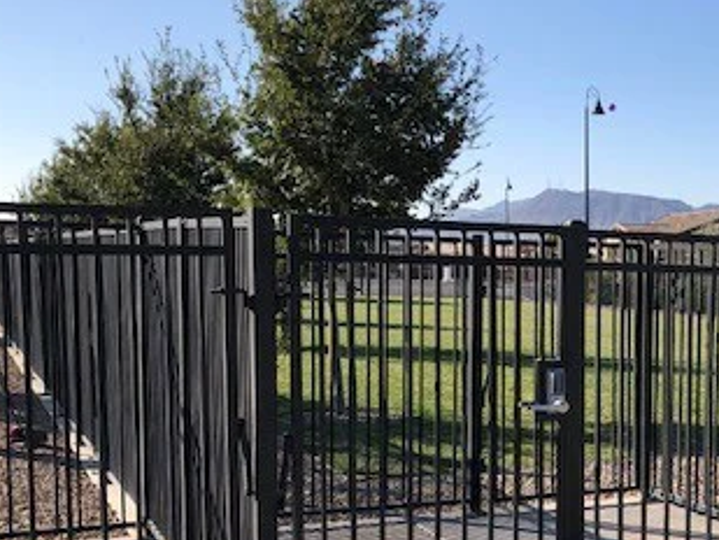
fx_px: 1205
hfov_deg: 31.6
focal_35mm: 58
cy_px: 370
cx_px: 654
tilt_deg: -5.5
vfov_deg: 25.1
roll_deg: -0.1
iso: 20
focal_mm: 3.99
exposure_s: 1/1567
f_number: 1.8
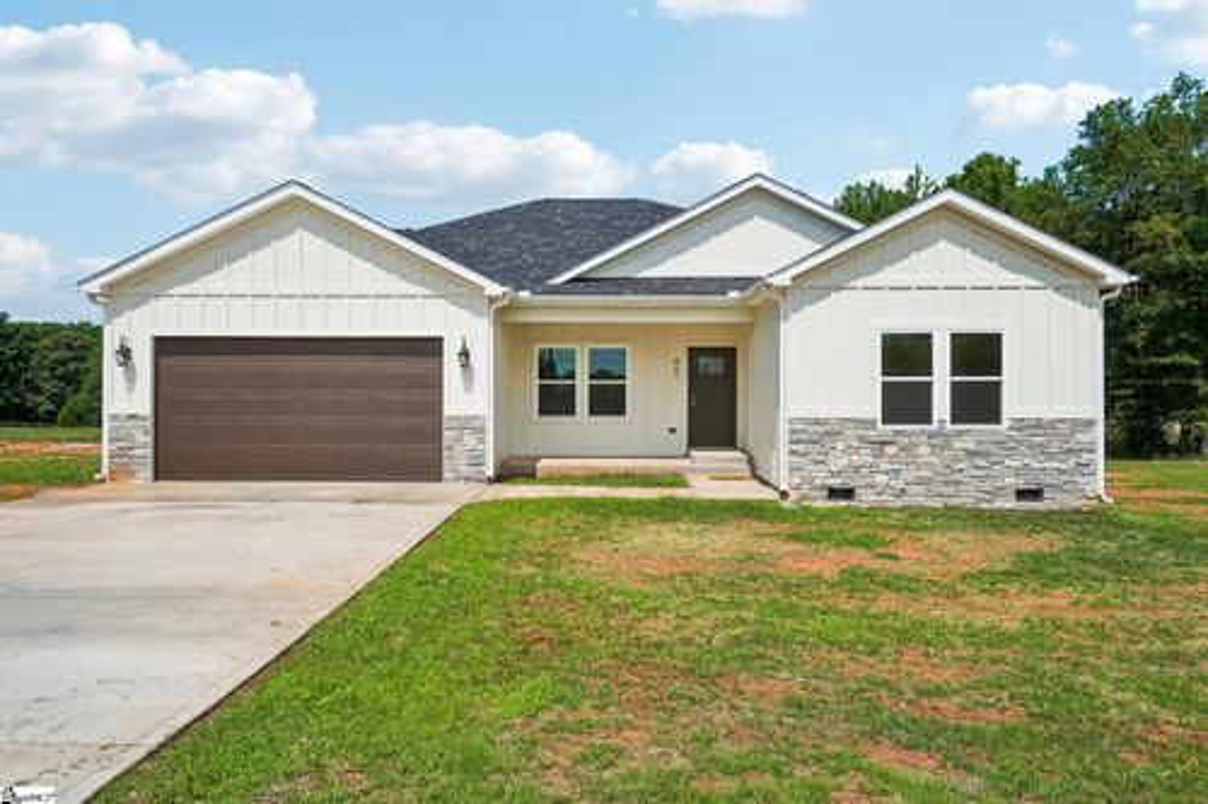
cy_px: 402
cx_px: 604
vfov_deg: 50.4
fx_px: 855
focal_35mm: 26
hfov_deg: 70.5
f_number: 8
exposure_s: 1/500
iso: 100
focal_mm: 17
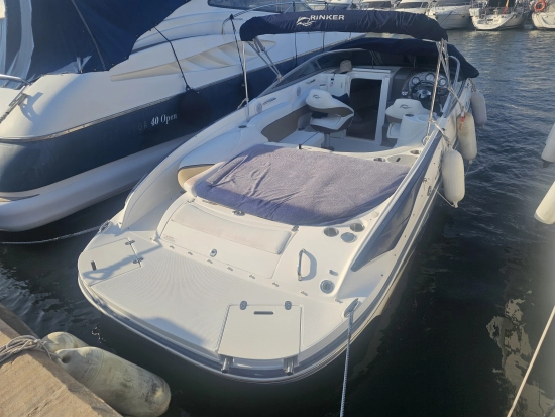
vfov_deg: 58.9
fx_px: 369
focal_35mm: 23
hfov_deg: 73.9
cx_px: 278
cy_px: 208
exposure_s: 1/771
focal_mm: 6.3
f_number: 1.7
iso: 10
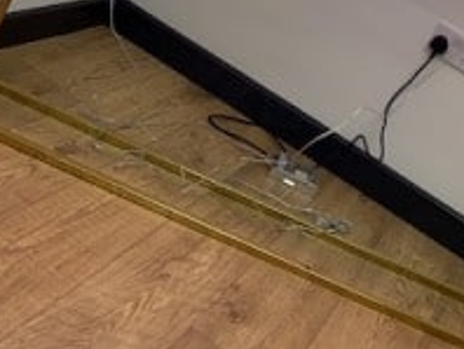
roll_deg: -28.5
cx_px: 405
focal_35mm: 63
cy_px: -98
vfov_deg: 21.3
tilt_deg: -5.8
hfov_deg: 29.6
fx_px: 845
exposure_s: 1/96
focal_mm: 4.25
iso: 100
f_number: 1.8
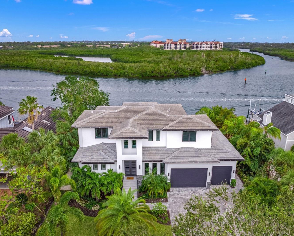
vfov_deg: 51.5
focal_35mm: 28
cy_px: 129
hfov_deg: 62.2
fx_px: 244
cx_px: 146
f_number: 2.8
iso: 180
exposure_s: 1/15
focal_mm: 12.29
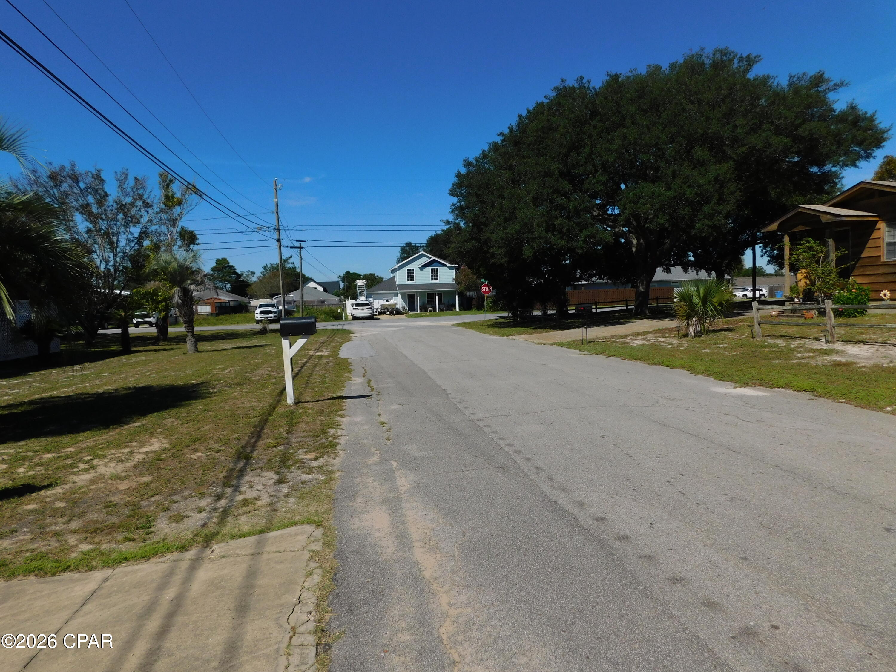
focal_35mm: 23
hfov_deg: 73.9
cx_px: 448
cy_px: 336
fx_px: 595
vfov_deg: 58.9
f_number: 6
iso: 125
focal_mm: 4
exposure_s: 1/1000
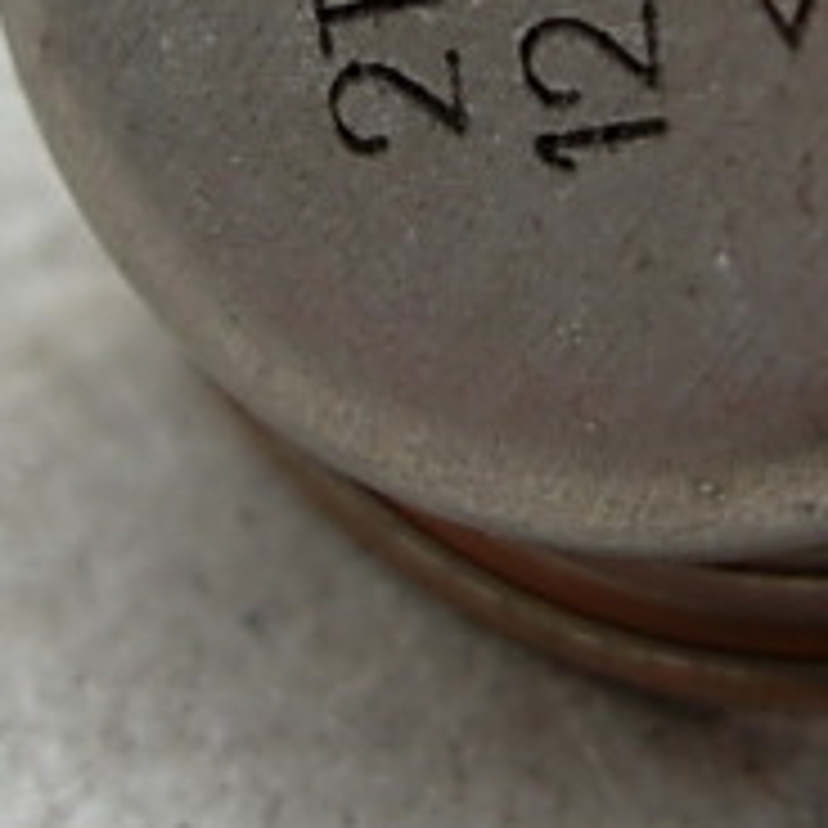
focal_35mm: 117
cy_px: -9
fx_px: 3166
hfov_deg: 14.9
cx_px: 544
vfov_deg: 14.6
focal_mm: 6.3
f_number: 2.9
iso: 50
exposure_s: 1/140
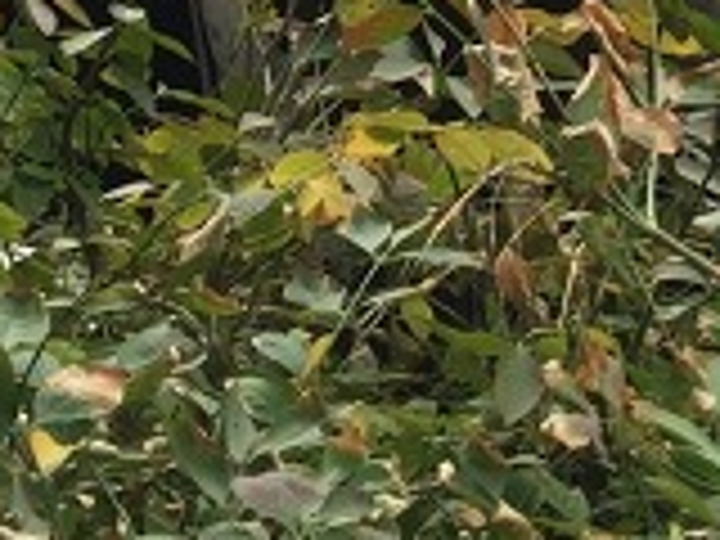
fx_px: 3869
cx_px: 999
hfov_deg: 10.4
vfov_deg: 7.1
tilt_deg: -9.1
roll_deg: +4.9
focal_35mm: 186
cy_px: -1071
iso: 32
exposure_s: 1/128
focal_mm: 4.15
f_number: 2.2
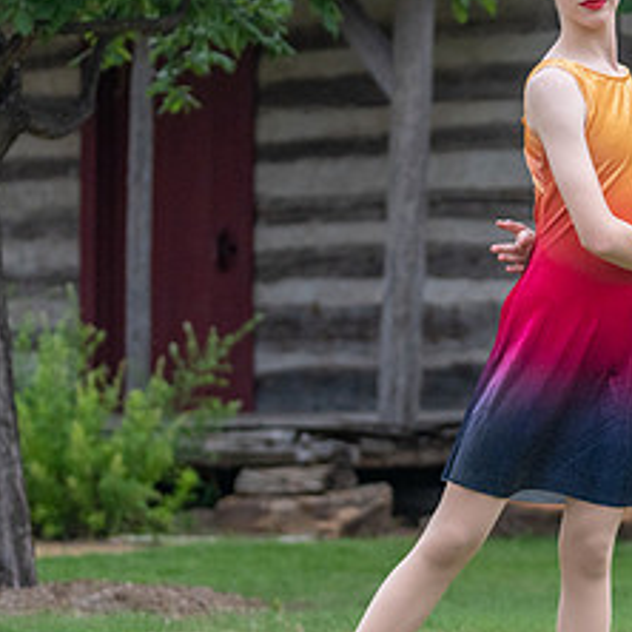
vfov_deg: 8.7
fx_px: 4131
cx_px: 544
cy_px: 274
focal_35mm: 200
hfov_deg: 8.7
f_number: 2.8
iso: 1250
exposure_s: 1/320
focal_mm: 70
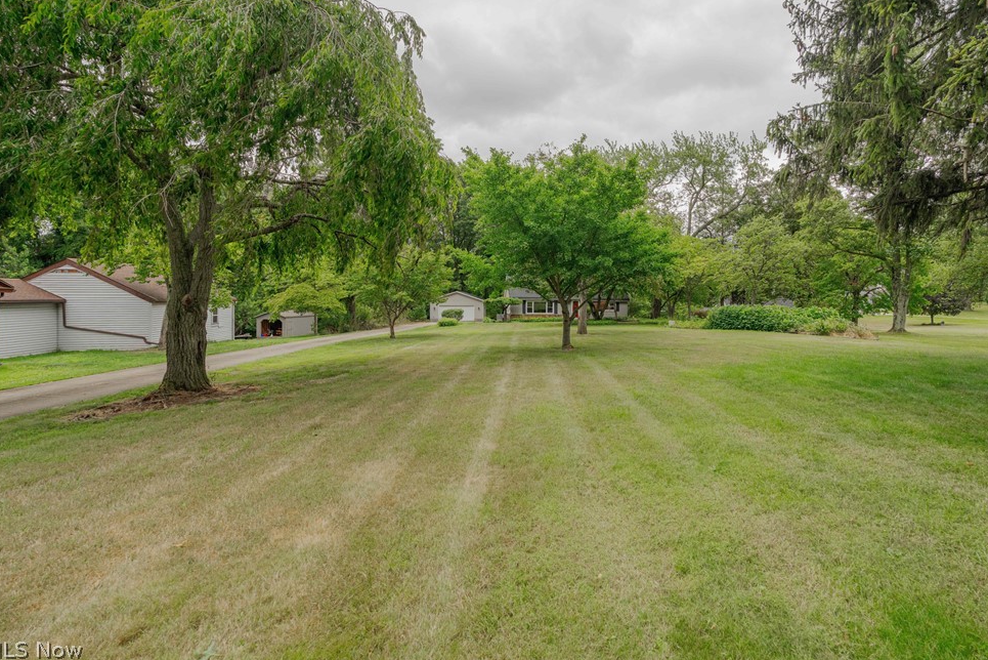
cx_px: 534
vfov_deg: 67.2
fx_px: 494
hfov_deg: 89.8
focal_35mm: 18
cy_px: 295
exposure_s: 1/1000
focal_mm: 16
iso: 320
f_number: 5.6
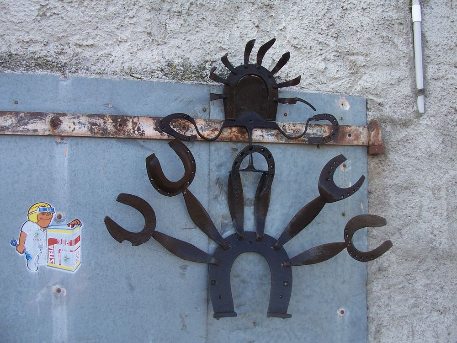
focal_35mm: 35
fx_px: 462
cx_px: 228
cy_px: 172
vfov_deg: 40.7
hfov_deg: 52.6
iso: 80
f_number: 2.8
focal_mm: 6
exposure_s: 1/180
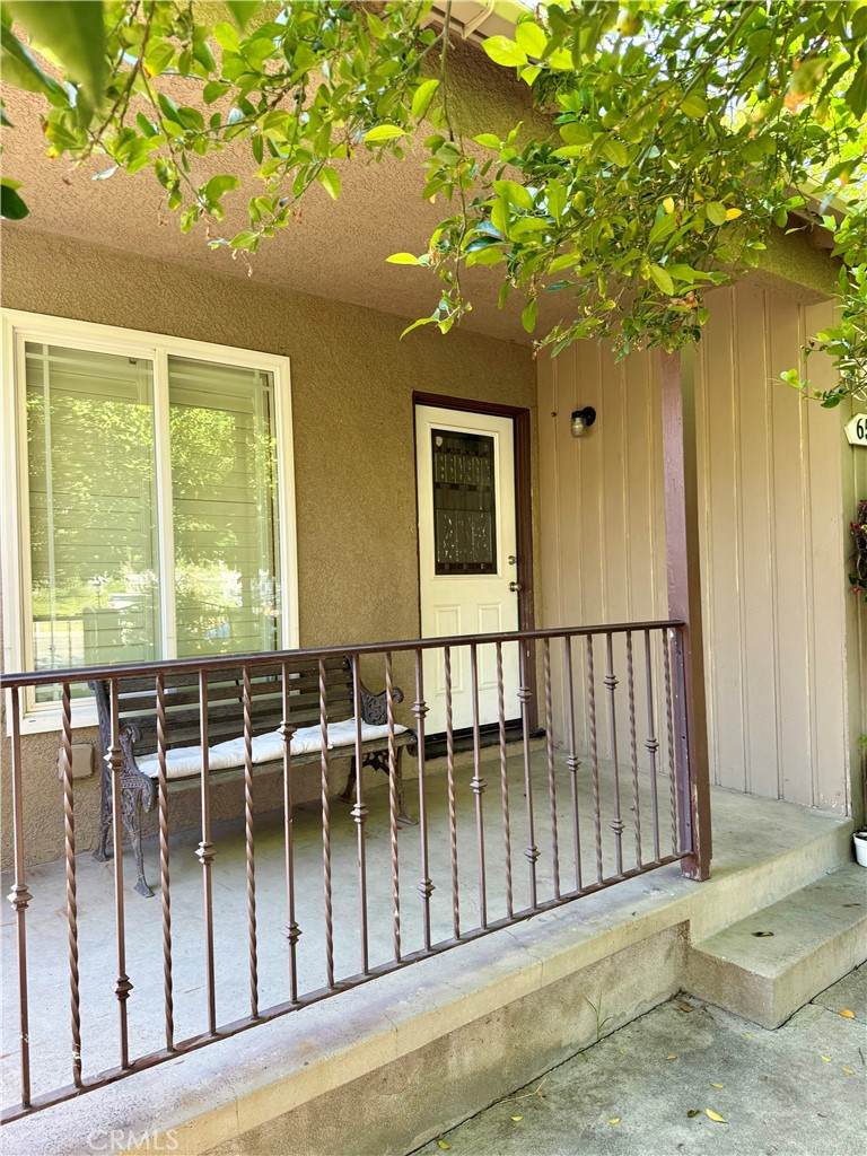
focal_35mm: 24
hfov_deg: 56.8
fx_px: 801
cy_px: 578
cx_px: 434
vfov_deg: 71.6
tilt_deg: -0.2
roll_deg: +1.0
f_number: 1.78
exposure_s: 1/136
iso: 80
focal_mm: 6.76
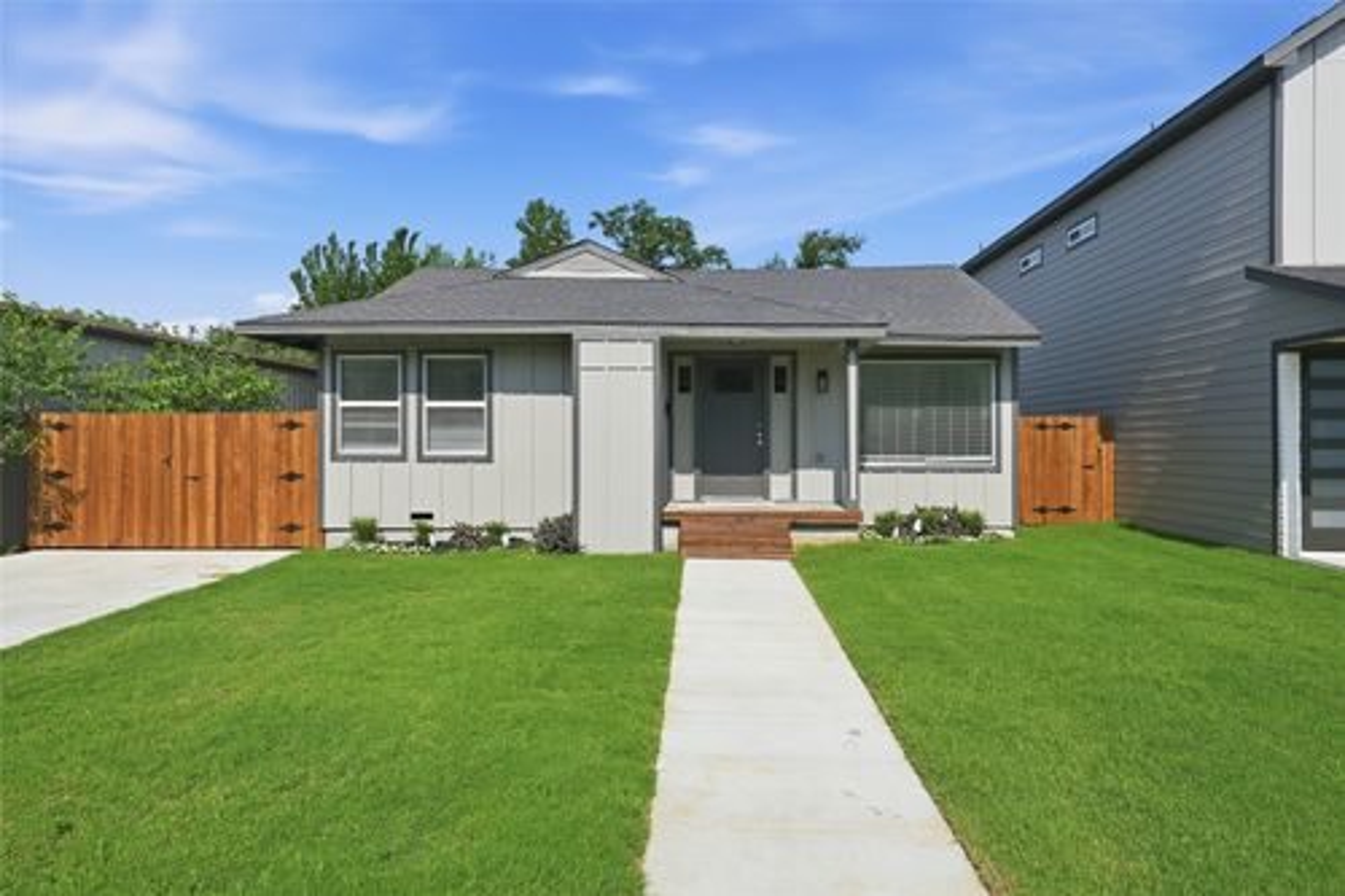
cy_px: 448
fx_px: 896
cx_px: 672
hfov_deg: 73.8
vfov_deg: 53.1
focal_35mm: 24
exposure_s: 1/1000
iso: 400
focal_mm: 24
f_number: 9
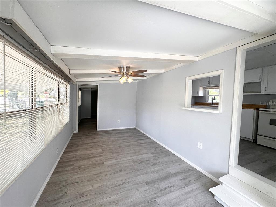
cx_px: 138
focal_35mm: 14
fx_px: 112
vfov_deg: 85.7
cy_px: 104
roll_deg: -1.9
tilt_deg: -2.1
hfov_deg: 102.1
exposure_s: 1/120
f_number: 2.2
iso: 50
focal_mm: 2.22
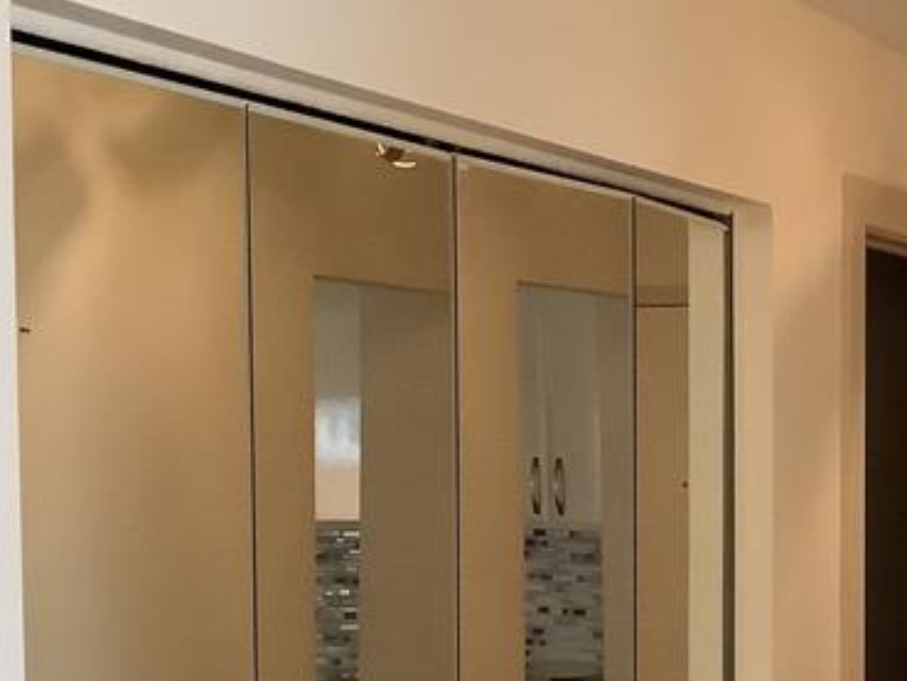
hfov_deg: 21.4
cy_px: 629
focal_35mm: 86
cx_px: 1045
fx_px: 2254
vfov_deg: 16.9
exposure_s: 1/60
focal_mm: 3.3
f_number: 2.4
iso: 320
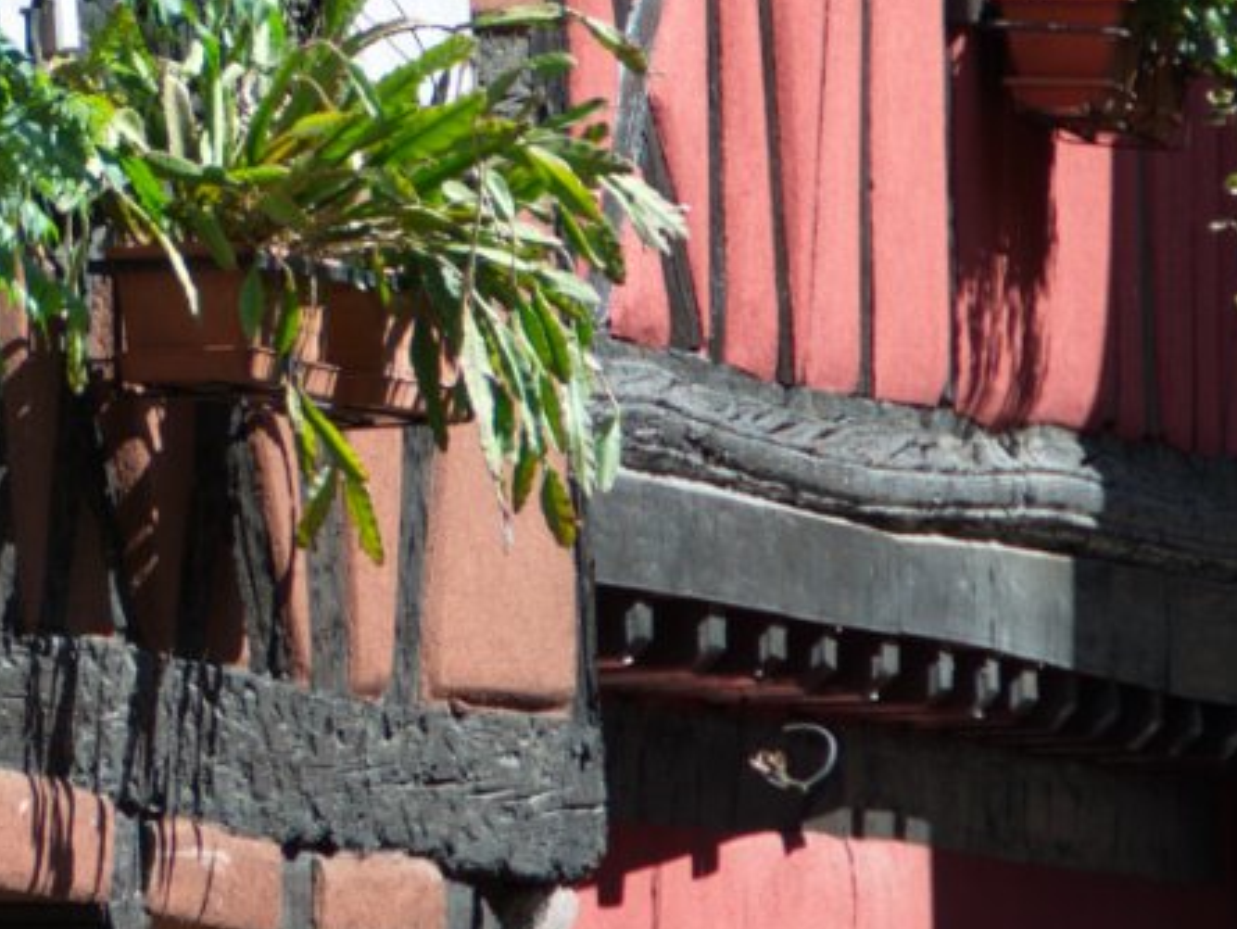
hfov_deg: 2.7
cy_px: -225
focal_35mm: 742
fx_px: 26522
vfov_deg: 2.0
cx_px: -598
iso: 100
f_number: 5.3
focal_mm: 112
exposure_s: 1/250
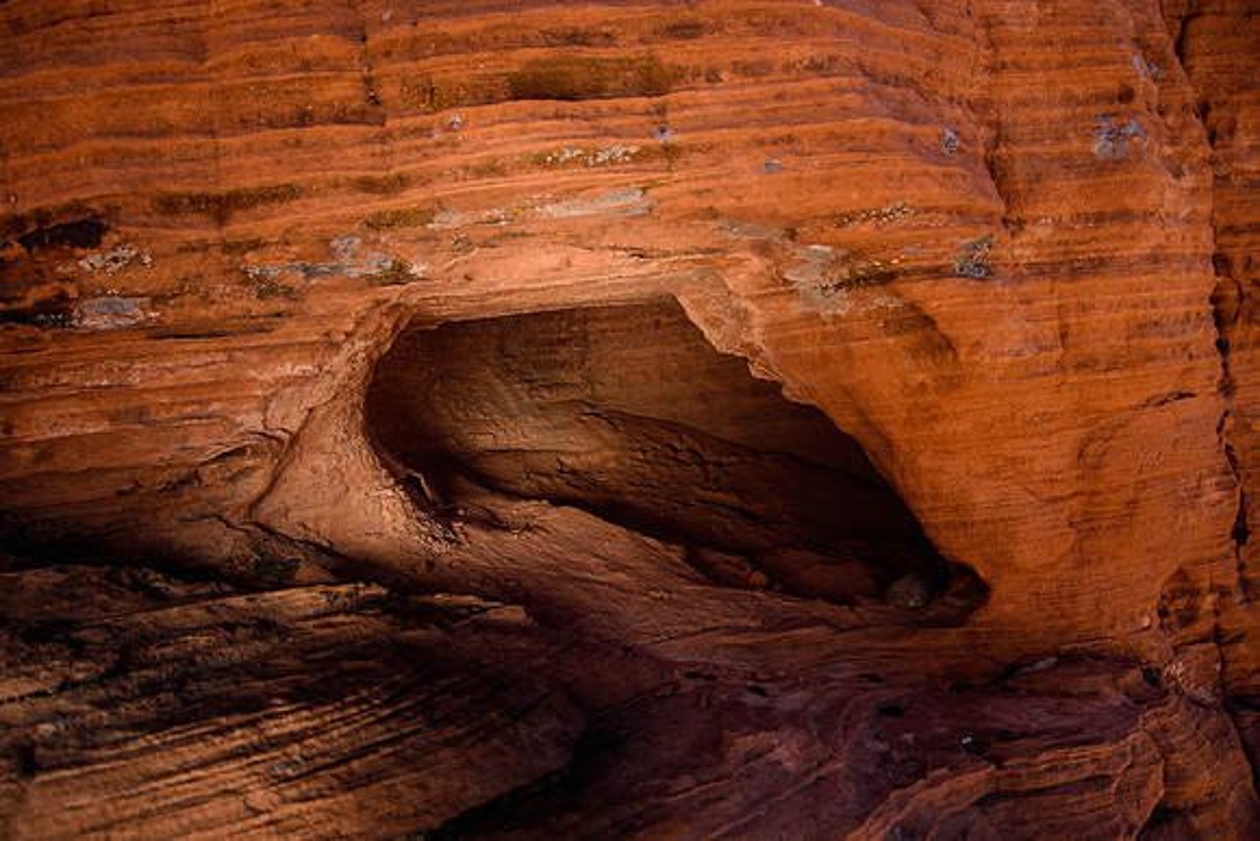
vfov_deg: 48.0
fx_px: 945
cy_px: 420
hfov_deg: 67.4
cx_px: 630
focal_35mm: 27
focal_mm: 18
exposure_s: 1/500
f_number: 5.6
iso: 800
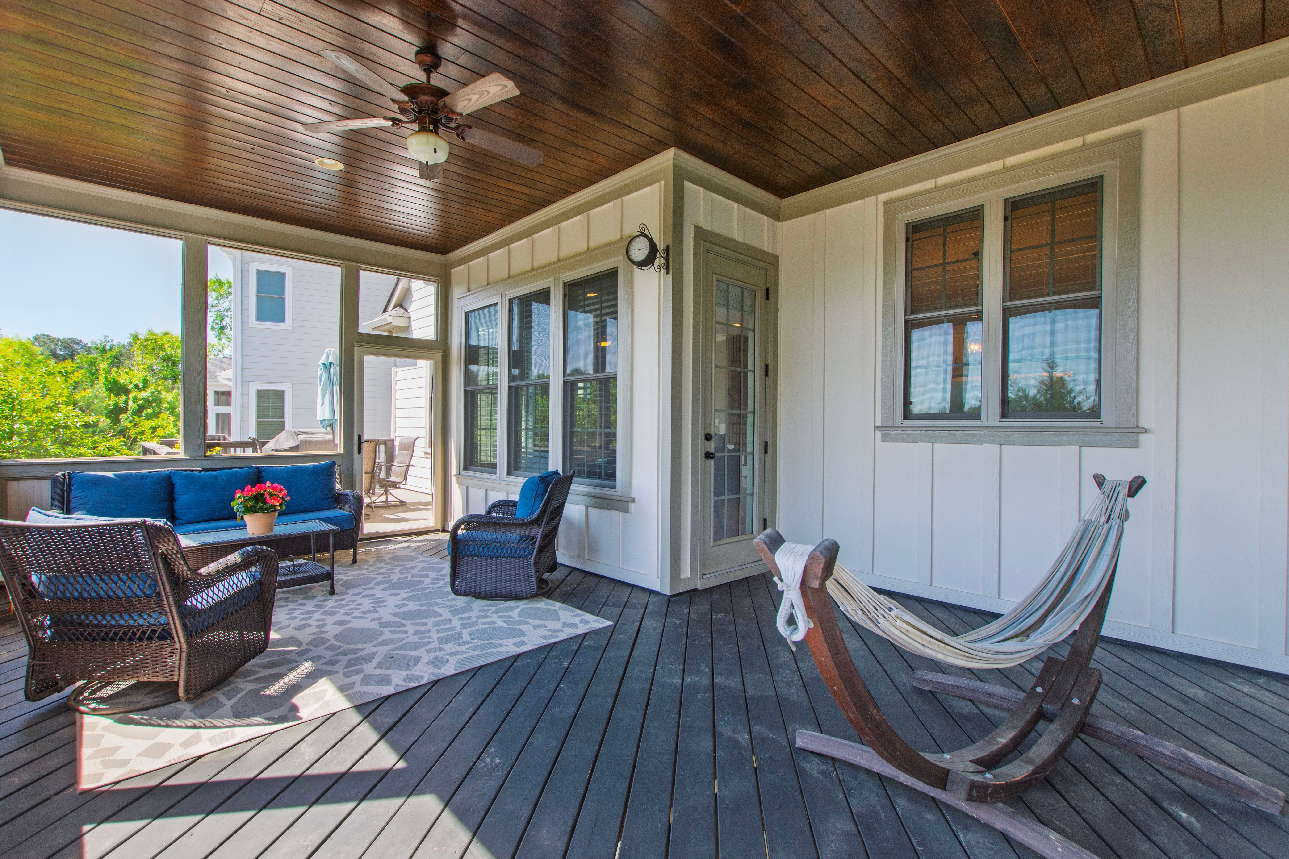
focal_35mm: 15
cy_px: 430
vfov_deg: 77.3
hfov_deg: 100.4
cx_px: 644
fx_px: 537
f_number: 8
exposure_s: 1/50
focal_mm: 10
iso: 100
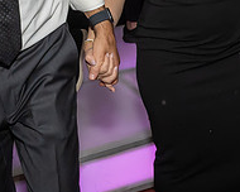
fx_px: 689
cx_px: 18
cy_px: -94
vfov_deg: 14.8
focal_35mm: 97
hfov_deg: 19.4
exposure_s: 1/250
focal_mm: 17
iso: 1000
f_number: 8
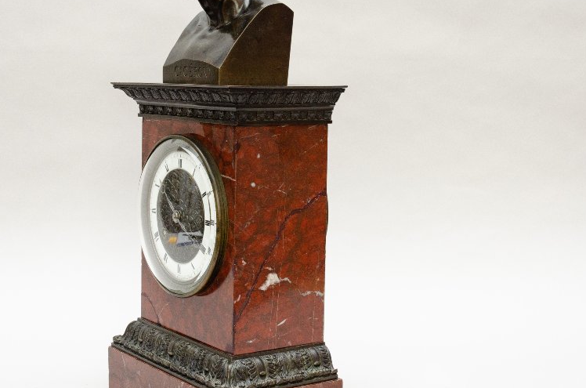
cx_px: 226
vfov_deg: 19.4
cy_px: 175
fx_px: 1134
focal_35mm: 70
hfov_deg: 28.9
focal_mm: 29
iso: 200
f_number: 8
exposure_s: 1/125
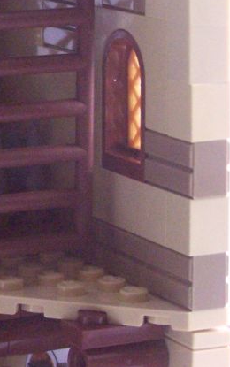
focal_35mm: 196
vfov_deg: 10.7
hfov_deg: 6.6
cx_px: -144
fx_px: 1962
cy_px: 151
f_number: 4
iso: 400
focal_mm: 12.4
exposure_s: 1/60
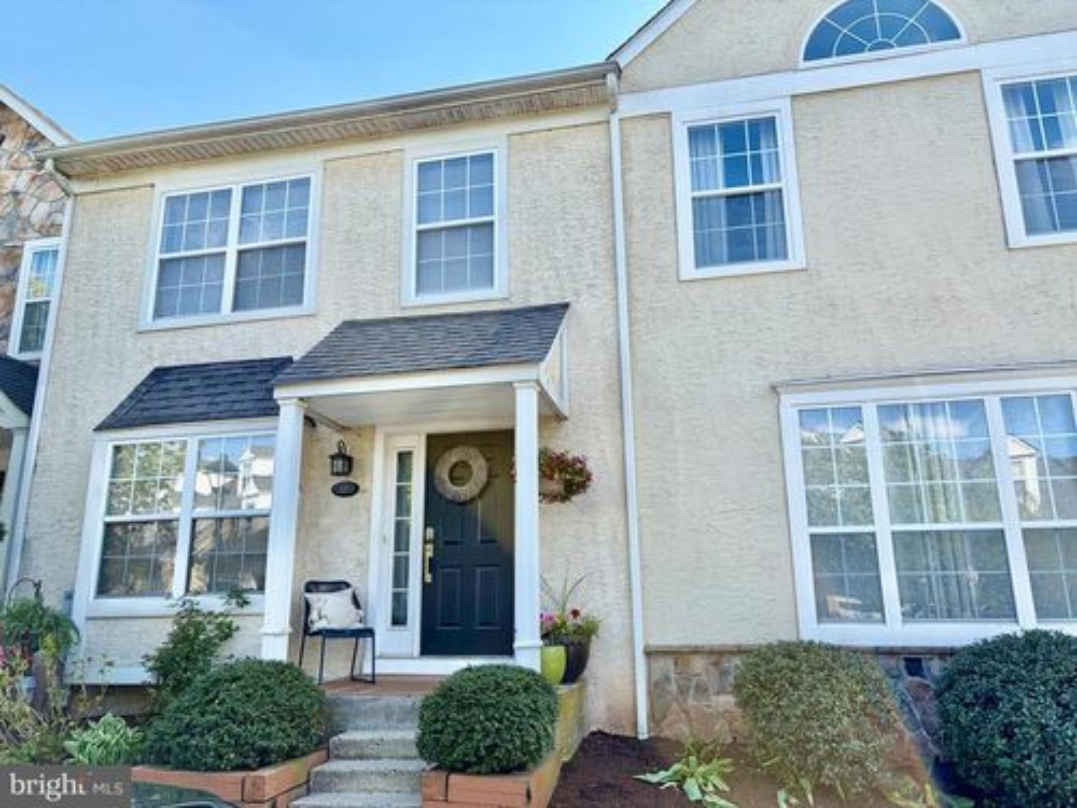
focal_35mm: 26
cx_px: 538
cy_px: 404
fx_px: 809
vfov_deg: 53.1
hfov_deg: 67.3
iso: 50
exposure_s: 1/1135
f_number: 1.6
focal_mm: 5.96
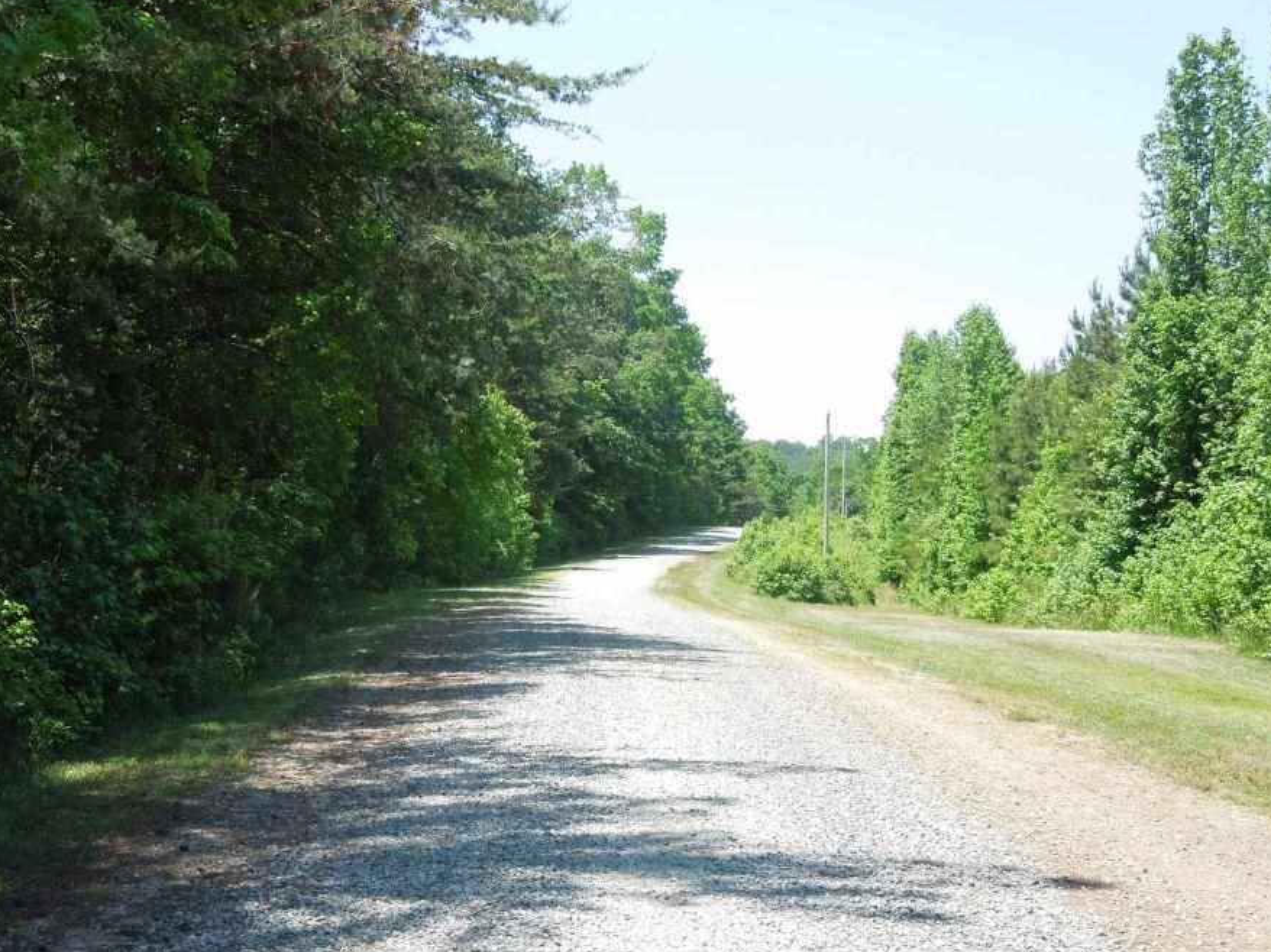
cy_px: 541
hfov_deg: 34.3
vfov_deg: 26.1
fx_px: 2056
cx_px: 595
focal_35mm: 56
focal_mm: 8.7
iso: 100
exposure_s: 1/320
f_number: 4
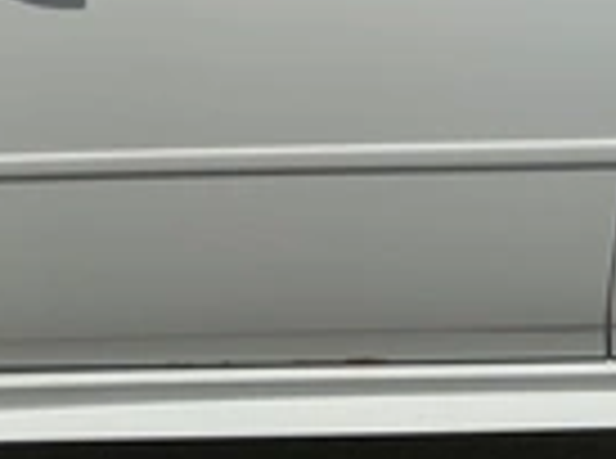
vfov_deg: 17.0
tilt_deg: -20.1
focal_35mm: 82
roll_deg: -3.5
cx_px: 166
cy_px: -117
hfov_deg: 23.7
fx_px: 1455
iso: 25
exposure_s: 1/6536
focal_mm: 3
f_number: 1.8
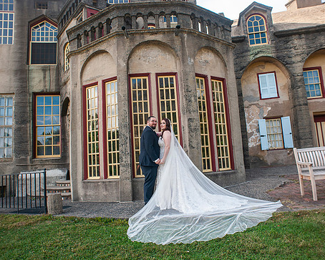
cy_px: 130
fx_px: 240
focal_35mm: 25
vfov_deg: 56.8
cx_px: 157
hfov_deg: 68.1
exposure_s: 1/1000
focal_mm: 20
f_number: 3.2
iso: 400
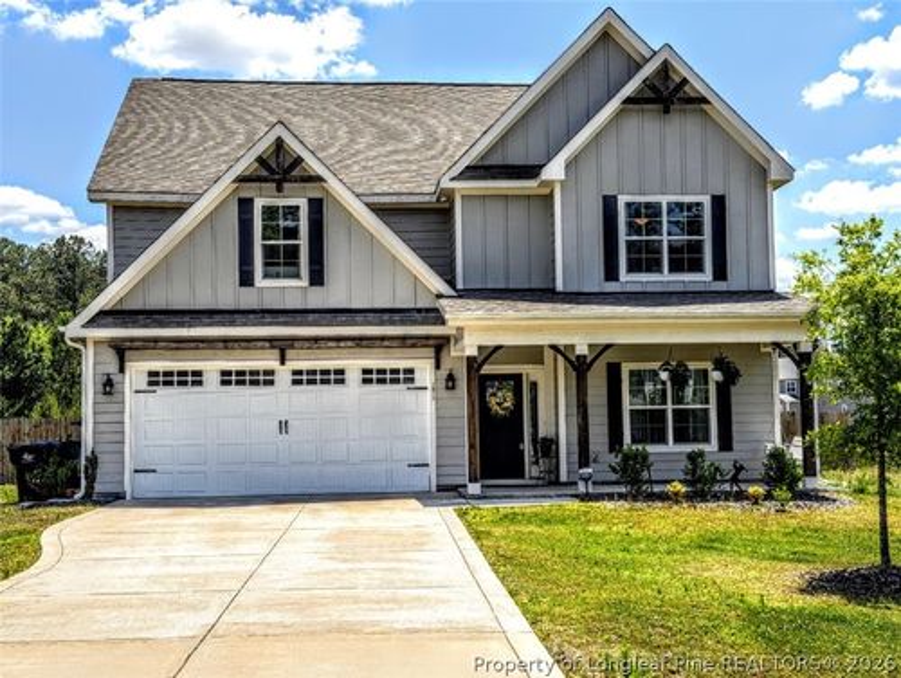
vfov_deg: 30.3
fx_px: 1251
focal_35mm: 48
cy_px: 339
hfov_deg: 39.6
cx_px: 450
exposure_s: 1/5587
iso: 64
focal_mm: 6.76
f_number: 1.78
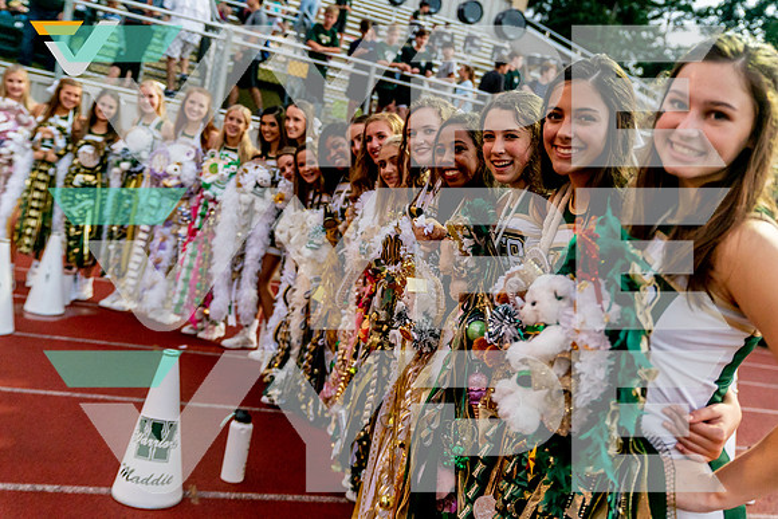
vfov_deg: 37.9
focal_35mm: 35
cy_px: 260
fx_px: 757
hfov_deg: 54.4
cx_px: 389
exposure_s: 1/1500
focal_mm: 35
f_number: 2.8
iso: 2000
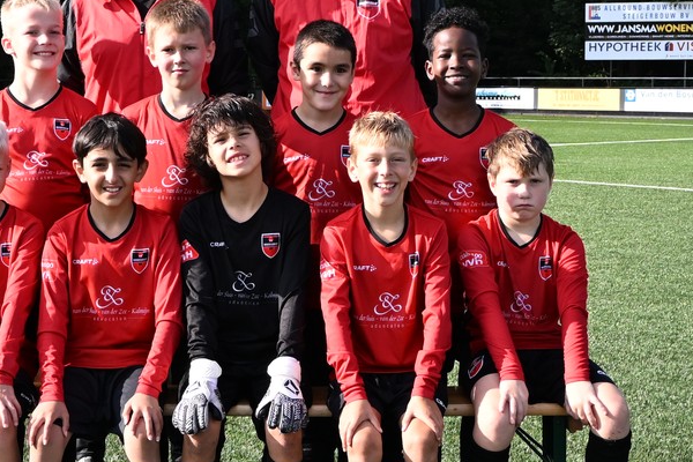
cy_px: 163
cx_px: 256
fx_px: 1540
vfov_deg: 17.0
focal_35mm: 80
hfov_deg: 25.3
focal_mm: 20.5
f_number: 4.8
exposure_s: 1/800
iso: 250
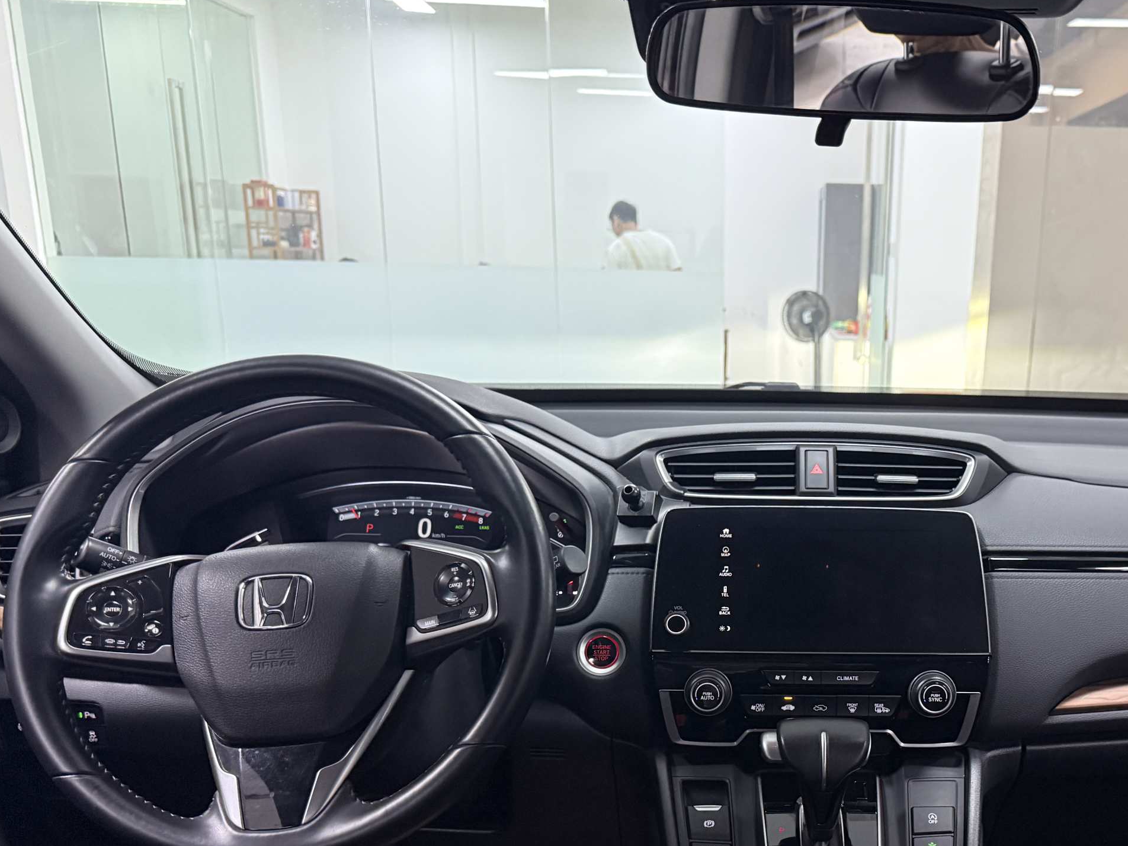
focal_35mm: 36
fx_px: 1173
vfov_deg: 38.7
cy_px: 627
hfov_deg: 50.0
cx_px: 793
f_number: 1.78
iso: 500
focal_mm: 6.76
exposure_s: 1/50
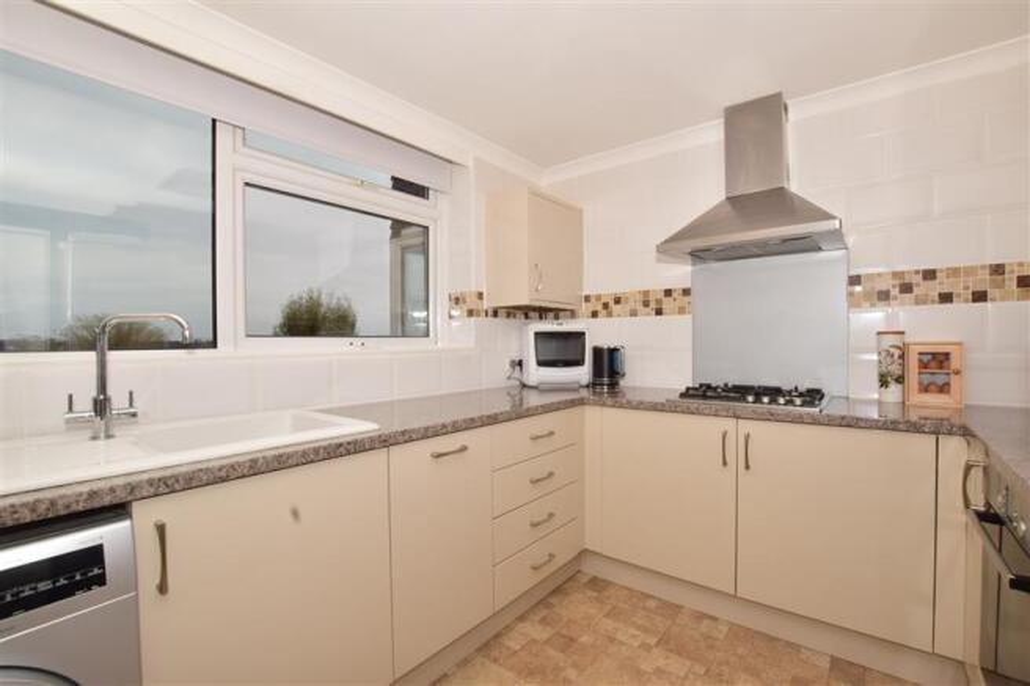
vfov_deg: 77.3
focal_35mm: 15
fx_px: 429
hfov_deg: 100.4
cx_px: 515
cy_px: 343
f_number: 18
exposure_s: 1/200
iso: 500
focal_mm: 10
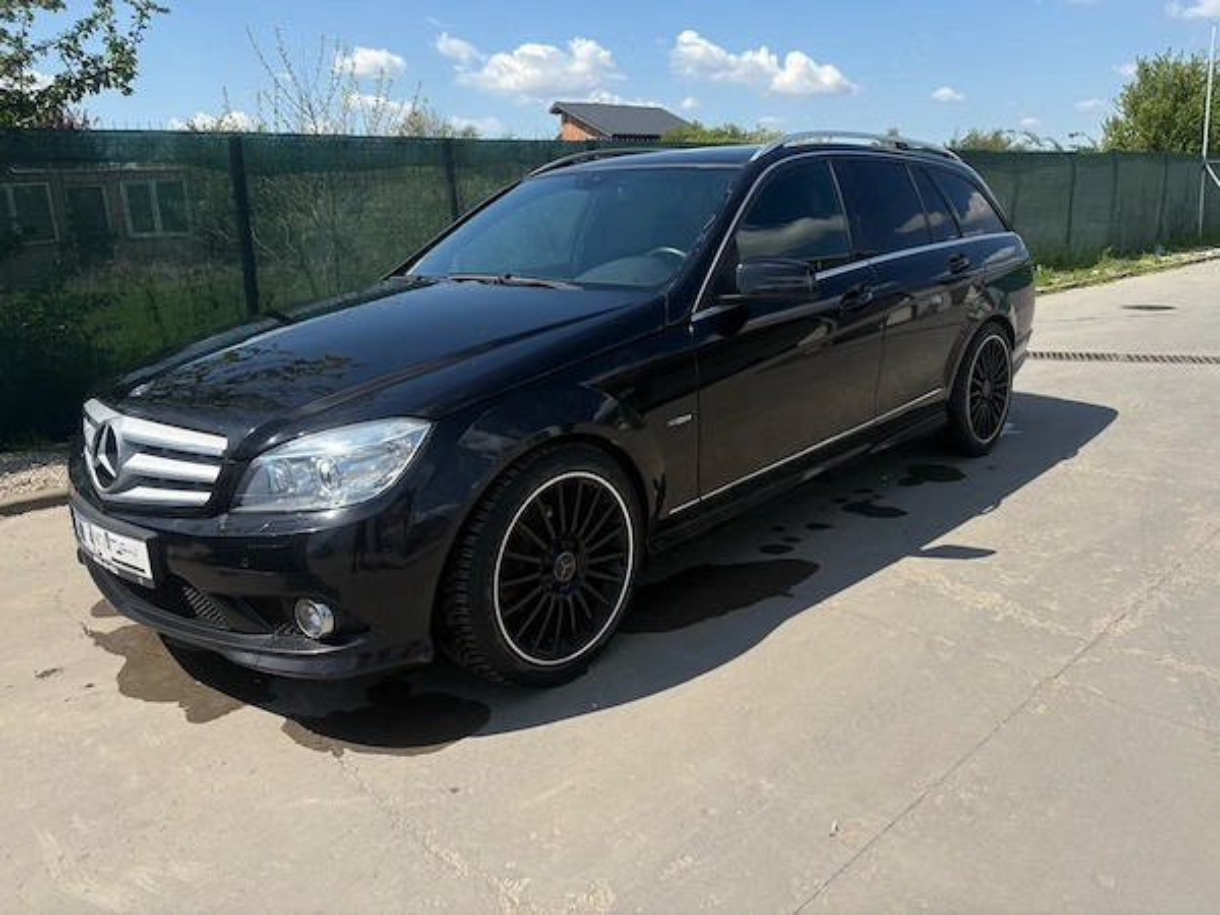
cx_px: 610
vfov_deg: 53.1
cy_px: 458
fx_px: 916
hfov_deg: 67.3
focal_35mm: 26
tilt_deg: -15.9
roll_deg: +1.9
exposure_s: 1/3623
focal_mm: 5.96
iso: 50
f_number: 1.6
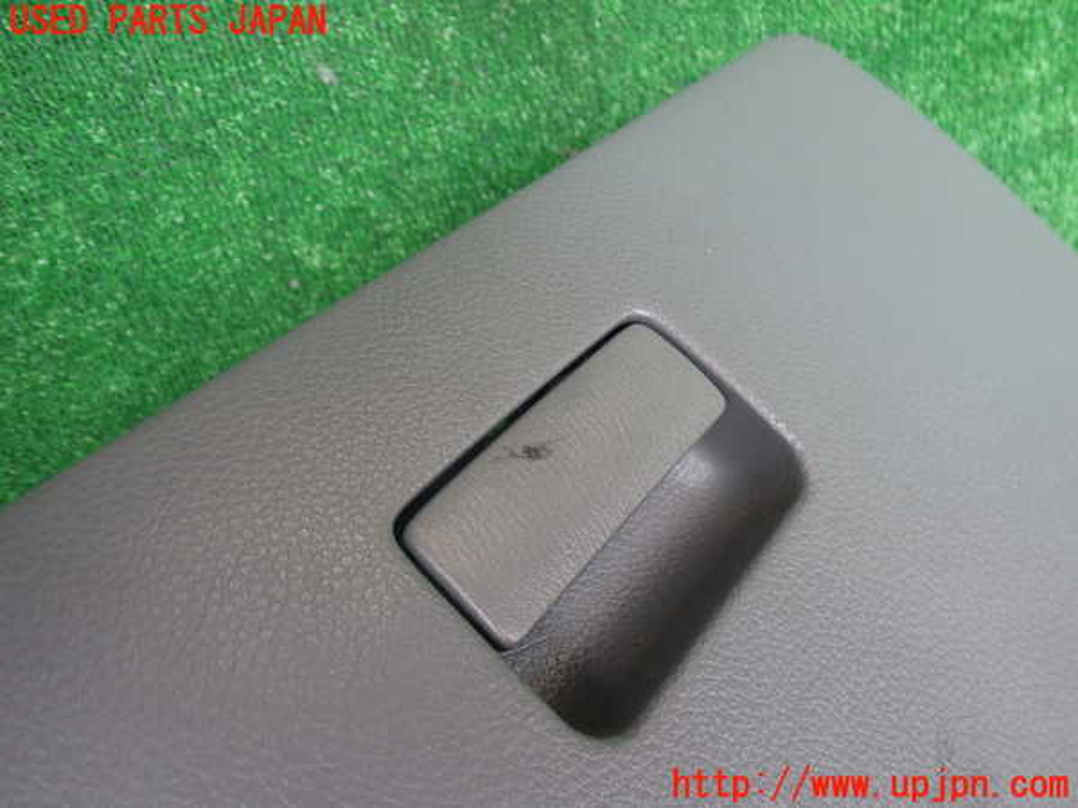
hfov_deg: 60.0
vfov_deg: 46.8
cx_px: 539
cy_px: 404
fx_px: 934
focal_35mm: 30
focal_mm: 5.4
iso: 200
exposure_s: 1/100
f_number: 2.3
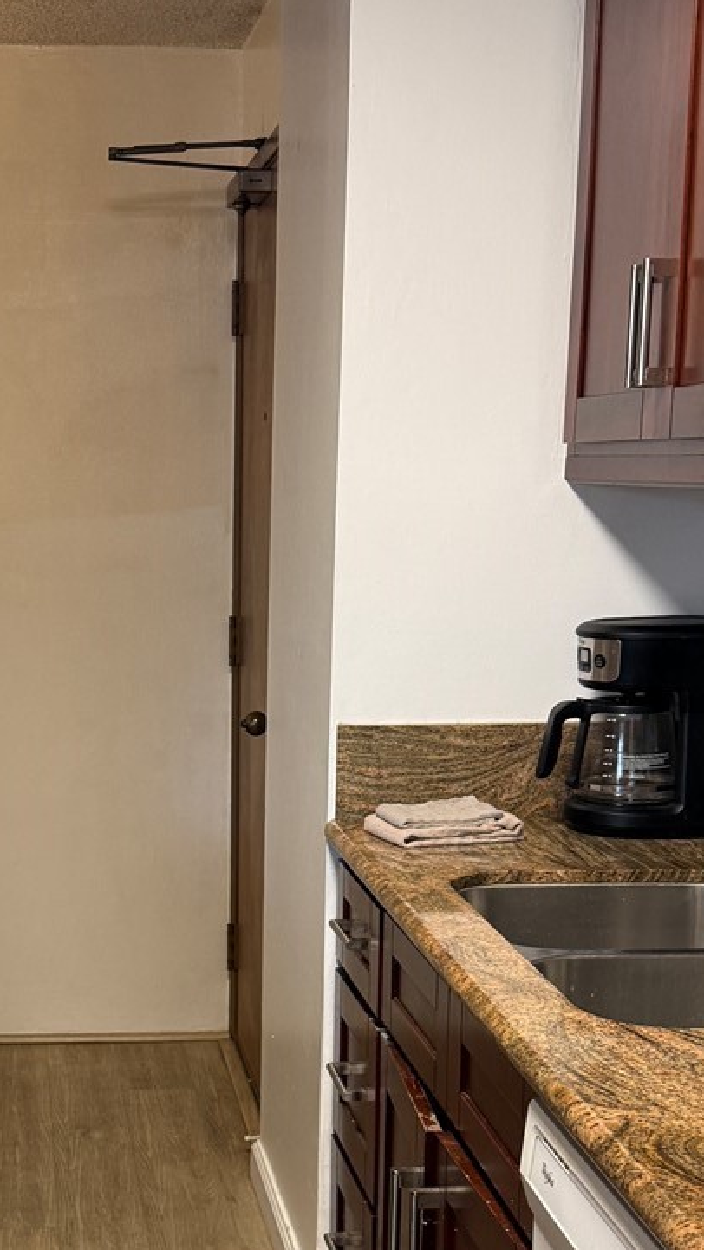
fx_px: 1923
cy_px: 850
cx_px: 94
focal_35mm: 58
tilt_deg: -11.9
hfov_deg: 20.4
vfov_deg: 35.6
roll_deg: +0.6
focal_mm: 6.76
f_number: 1.78
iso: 160
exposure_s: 1/120
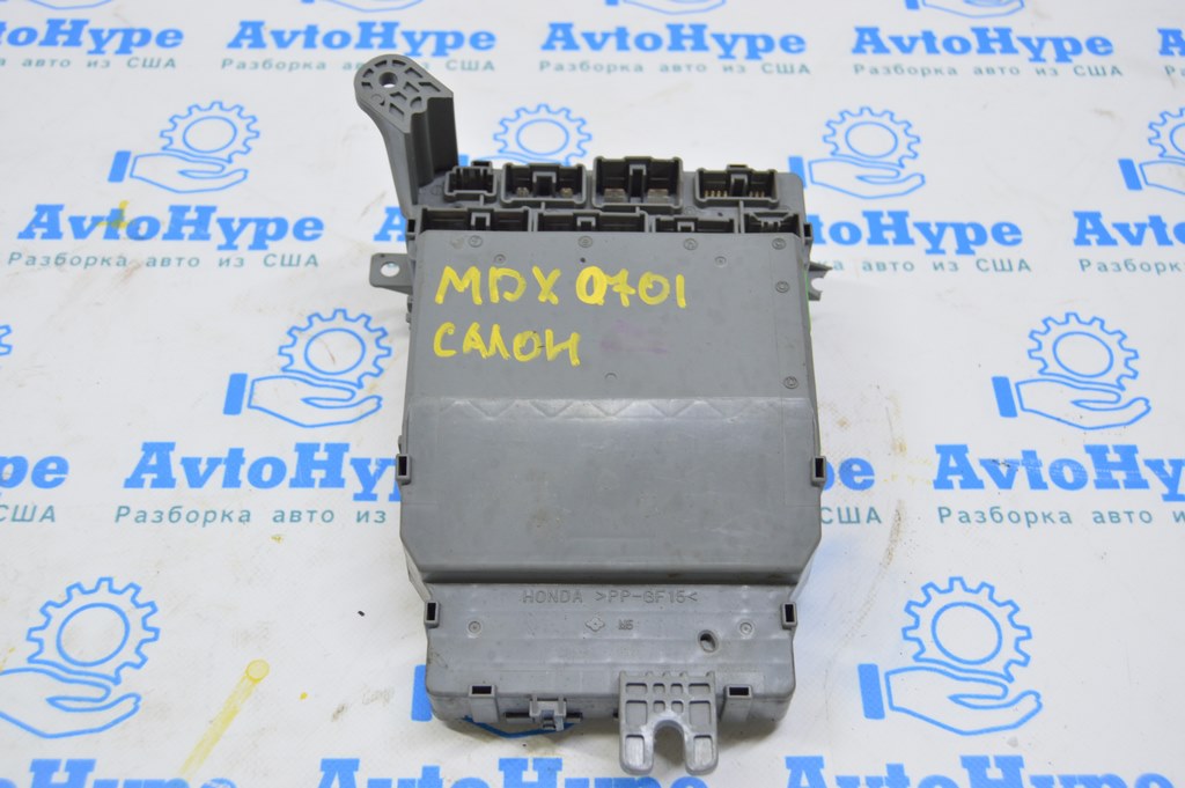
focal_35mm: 39
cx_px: 592
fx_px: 1283
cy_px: 394
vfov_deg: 34.2
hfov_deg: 49.6
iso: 400
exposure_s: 1/20
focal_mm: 26
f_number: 5.6
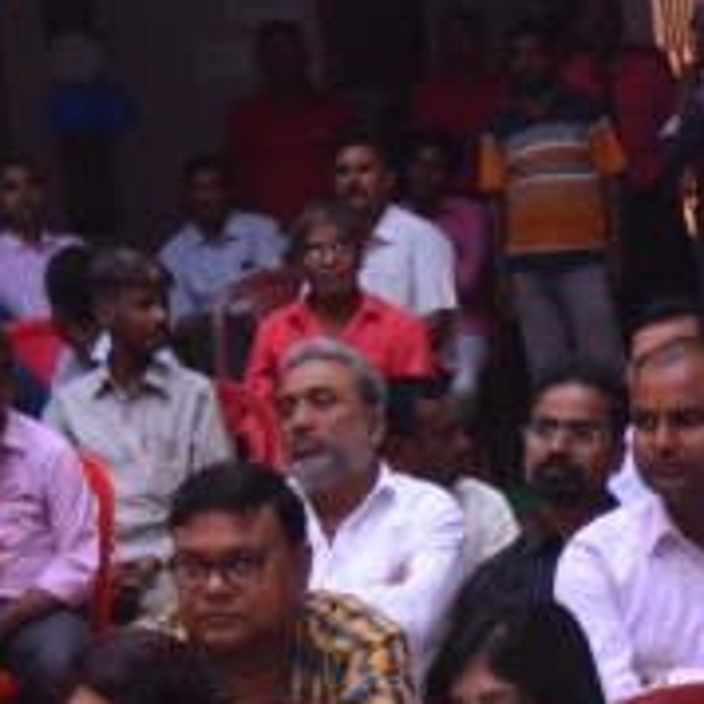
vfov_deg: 8.7
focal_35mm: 191
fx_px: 4395
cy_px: 1335
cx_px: 969
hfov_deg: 9.0
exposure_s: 1/125
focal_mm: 26
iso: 200
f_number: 4.2
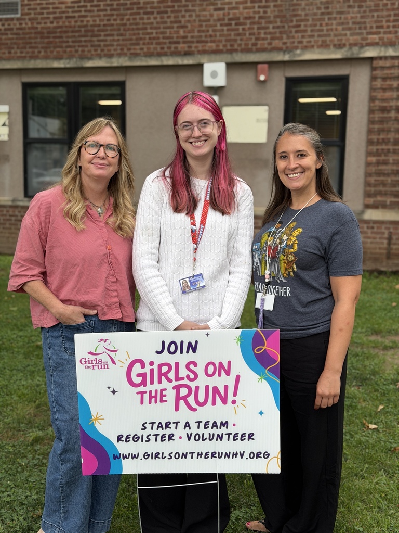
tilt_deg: -6.9
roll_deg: -1.7
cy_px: 266
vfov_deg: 39.7
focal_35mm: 48
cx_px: 200
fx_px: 738
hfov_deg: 30.3
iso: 64
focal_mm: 6.76
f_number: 1.78
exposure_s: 1/472
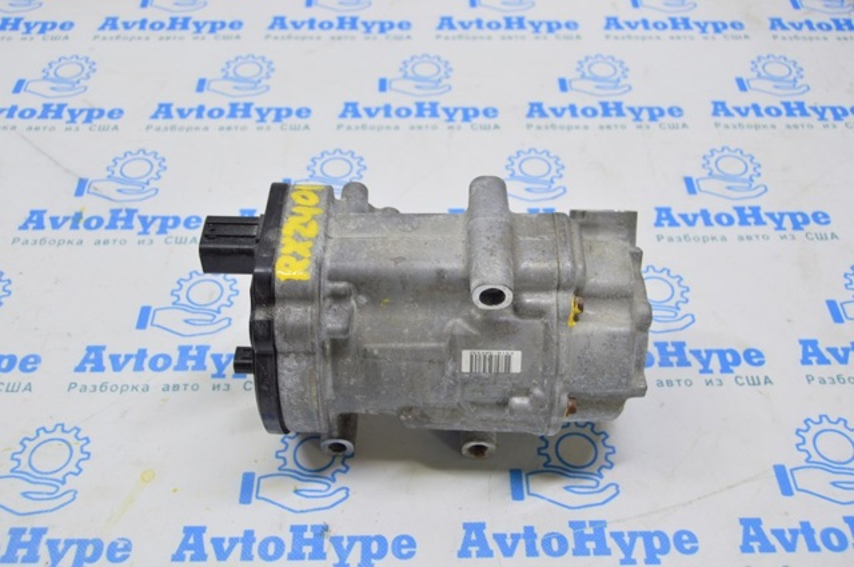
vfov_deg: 34.1
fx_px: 924
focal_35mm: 39
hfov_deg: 49.6
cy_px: 284
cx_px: 427
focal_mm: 26
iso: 400
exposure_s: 1/20
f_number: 5.6
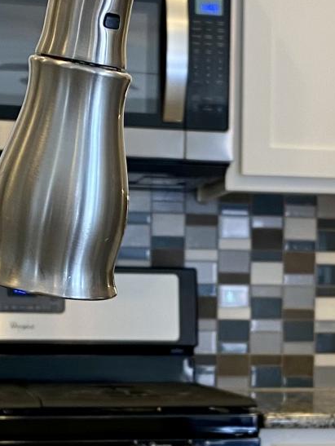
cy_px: 328
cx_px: 233
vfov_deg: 20.5
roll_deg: -0.8
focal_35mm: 95
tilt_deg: +0.3
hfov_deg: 15.5
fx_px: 1224
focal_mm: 4.25
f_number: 1.8
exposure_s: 1/60
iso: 80
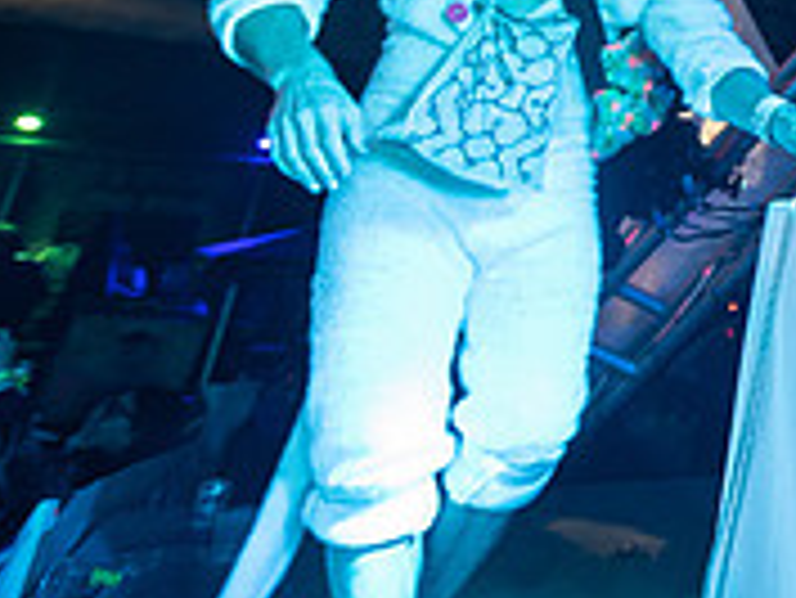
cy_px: -70
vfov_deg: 29.5
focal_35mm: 44
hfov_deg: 27.6
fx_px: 1012
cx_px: 1219
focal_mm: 14
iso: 2000
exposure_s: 1/60
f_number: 3.5
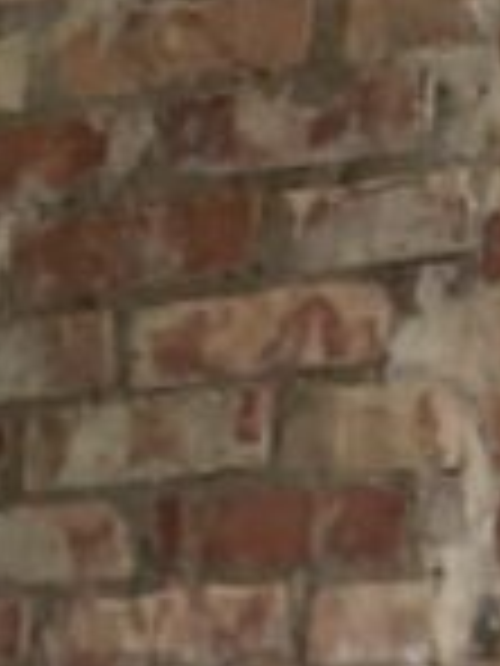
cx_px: -315
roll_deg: +0.2
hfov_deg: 8.0
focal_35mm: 180
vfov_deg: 8.7
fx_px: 3467
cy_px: 2110
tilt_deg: -18.3
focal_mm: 5.96
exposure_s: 1/75
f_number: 1.6
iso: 125
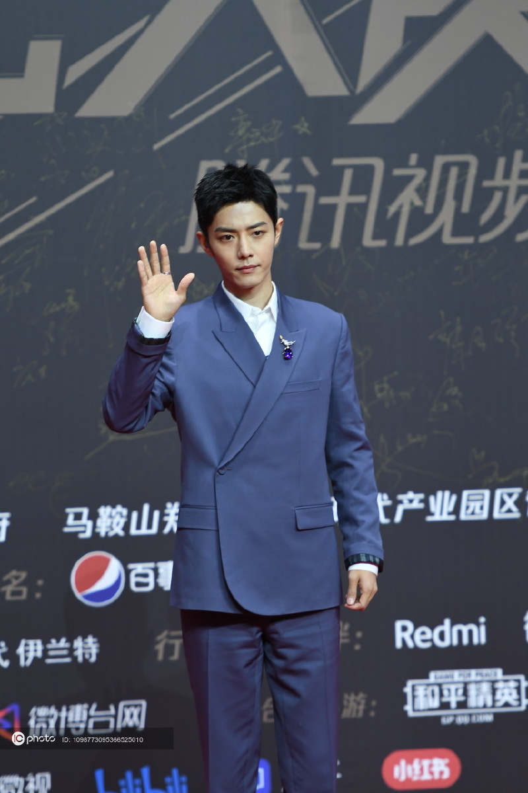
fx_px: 5940
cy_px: 396
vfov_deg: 7.6
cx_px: 264
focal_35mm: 270
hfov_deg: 5.1
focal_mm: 180
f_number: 2.8
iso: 800
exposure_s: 1/200
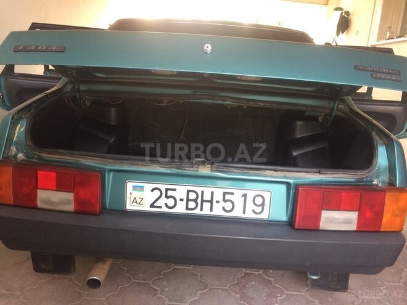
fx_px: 341
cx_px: 204
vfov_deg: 48.2
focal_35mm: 29
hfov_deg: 61.7
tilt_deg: -11.6
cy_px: 152
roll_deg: -2.9
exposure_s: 1/33
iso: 160
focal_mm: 4.15
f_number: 2.2
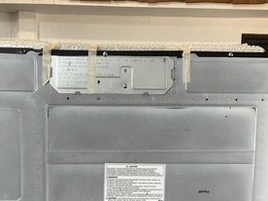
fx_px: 325
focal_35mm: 42
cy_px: 130
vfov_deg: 34.1
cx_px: 107
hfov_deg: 44.6
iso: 40
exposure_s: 1/60
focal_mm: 3
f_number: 1.8
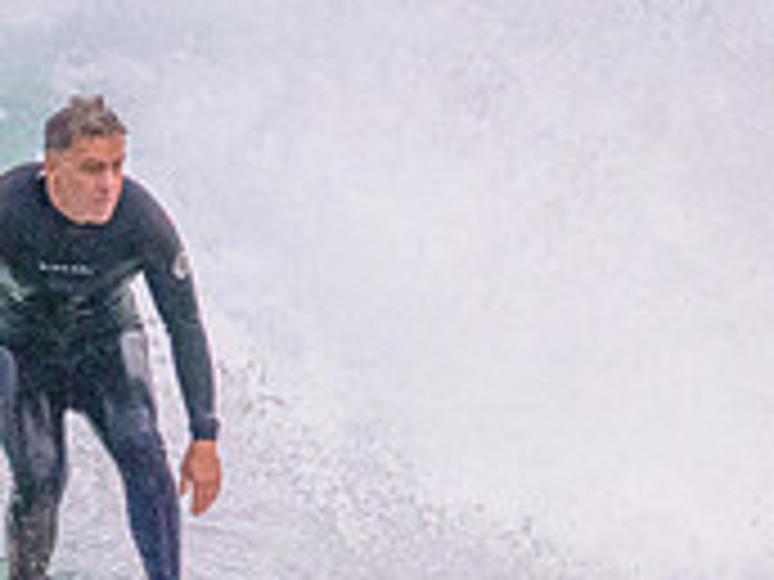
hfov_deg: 0.7
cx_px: 168
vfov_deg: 0.5
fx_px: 66699
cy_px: 544
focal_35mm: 2983
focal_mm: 800
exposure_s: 1/1250
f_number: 11
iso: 4500
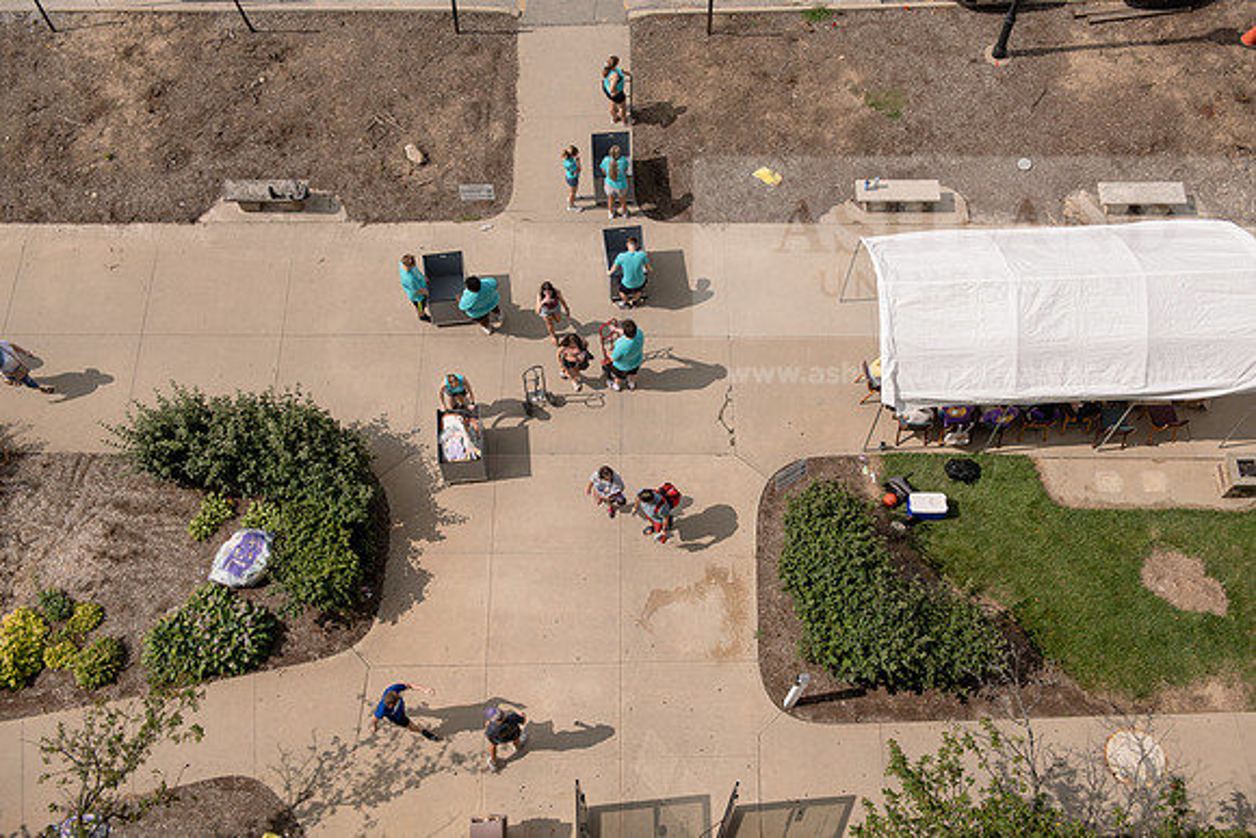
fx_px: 1256
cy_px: 419
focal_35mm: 36
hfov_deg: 53.1
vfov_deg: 36.9
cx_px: 628
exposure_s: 1/640
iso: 64
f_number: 5
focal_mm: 36
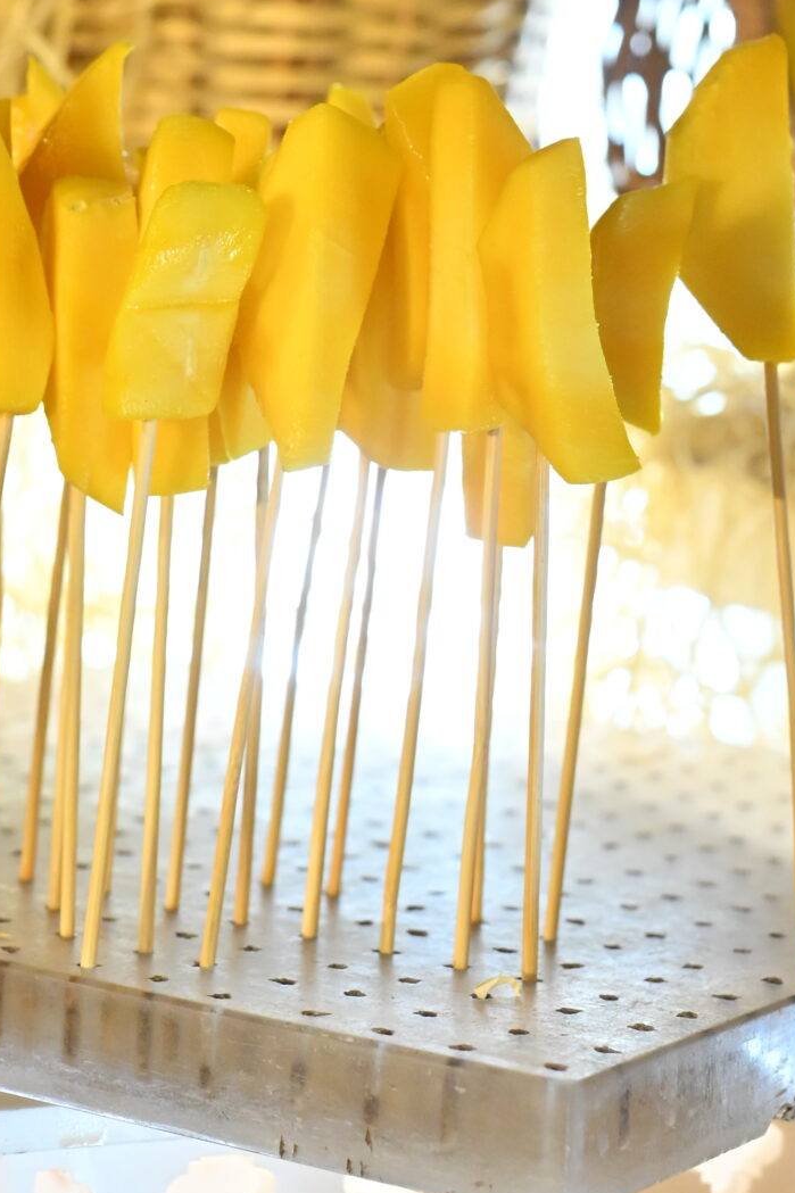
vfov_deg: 16.6
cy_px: 218
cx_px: 159
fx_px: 4042
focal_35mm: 122
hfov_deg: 11.2
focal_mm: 50
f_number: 4.5
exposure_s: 1/200
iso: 3200
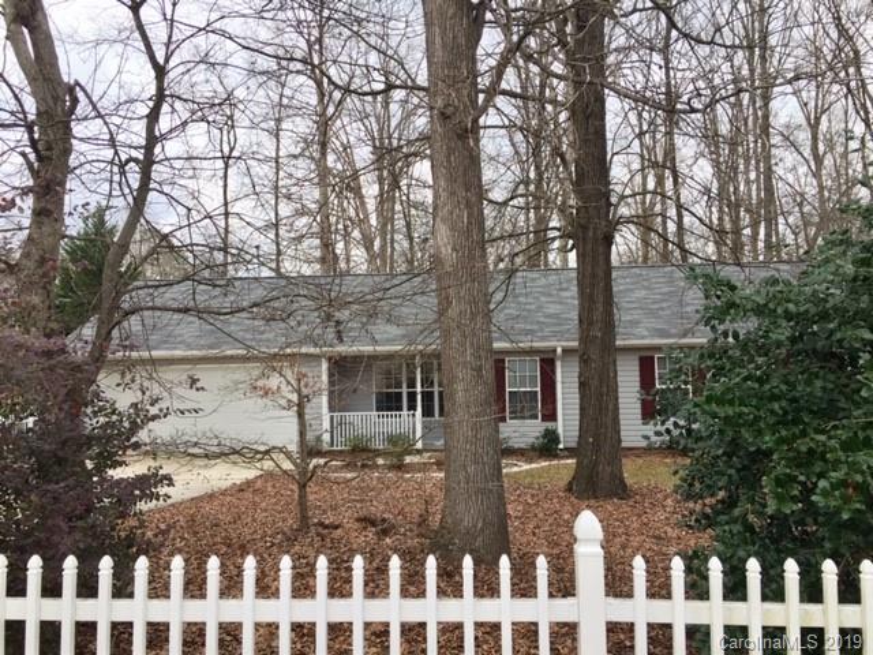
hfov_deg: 61.7
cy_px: 328
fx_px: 731
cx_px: 436
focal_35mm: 29
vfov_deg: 48.2
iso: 32
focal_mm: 4.15
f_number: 2.2
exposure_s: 1/193
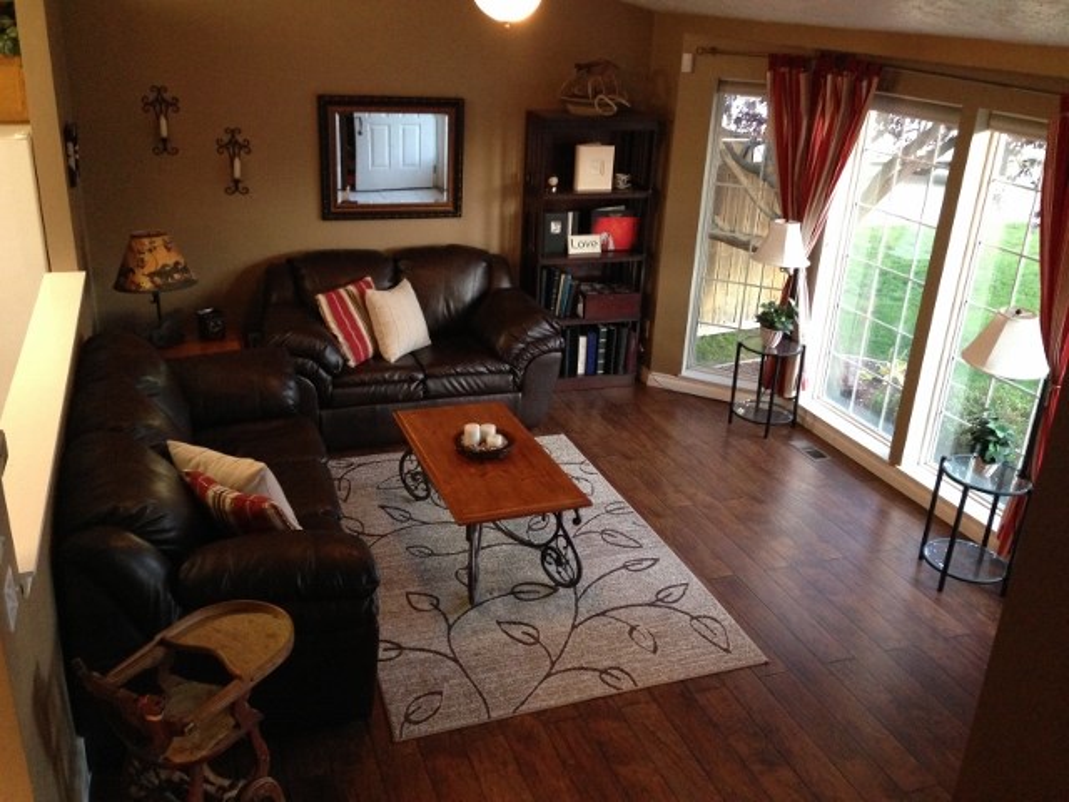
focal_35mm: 33
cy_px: 401
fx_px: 1019
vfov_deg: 42.9
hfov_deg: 55.4
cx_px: 534
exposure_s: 1/20
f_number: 2.4
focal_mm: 4.12
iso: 320
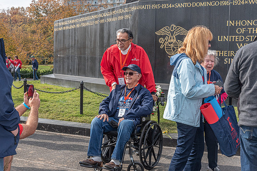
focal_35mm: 55
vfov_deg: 24.6
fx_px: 393
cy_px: 86
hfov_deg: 36.2
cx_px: 128
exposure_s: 1/250
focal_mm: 55
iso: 500
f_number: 14
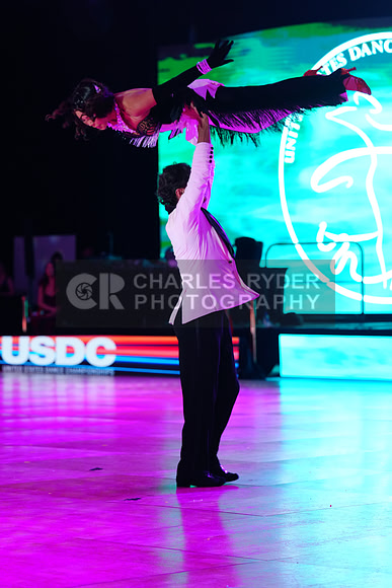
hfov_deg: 10.6
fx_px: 2122
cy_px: 294
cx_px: 196
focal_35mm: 130
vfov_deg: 15.8
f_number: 4
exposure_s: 1/400
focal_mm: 130
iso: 2000
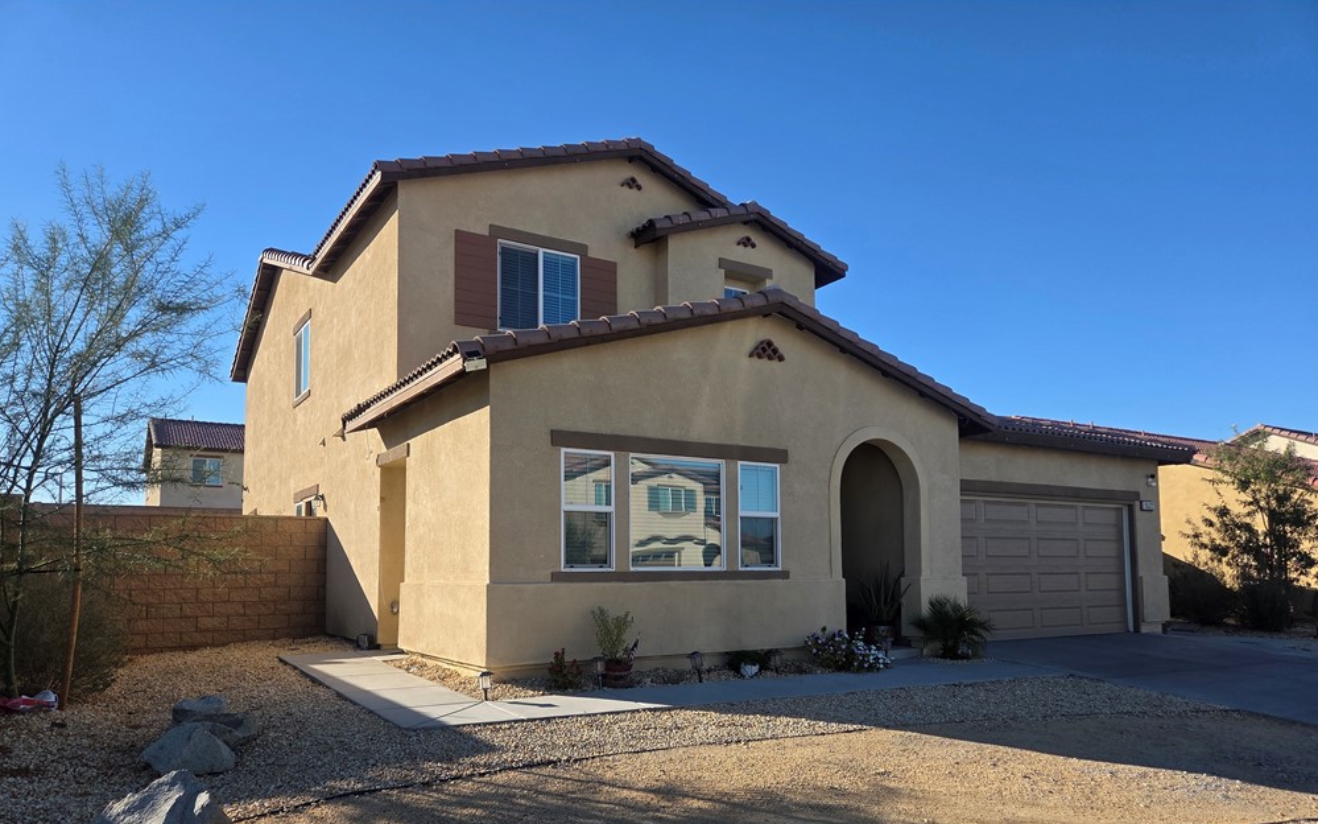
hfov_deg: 72.6
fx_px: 898
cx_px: 658
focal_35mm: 25
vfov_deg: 48.9
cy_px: 500
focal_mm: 5.4
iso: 80
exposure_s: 1/3758
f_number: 1.8
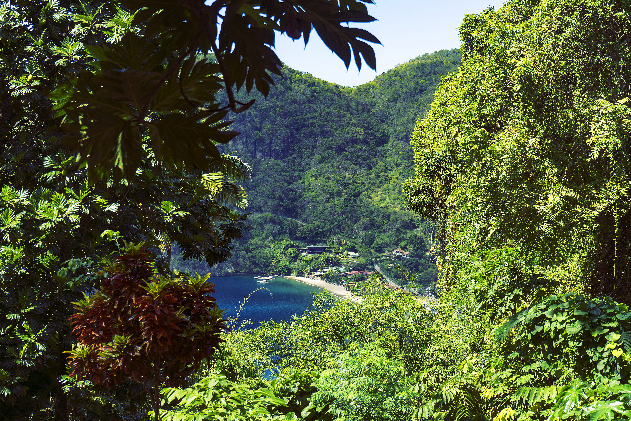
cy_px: 210
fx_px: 1227
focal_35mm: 70
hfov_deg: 28.8
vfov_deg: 19.5
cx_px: 316
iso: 100
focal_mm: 70
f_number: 8
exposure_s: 1/100
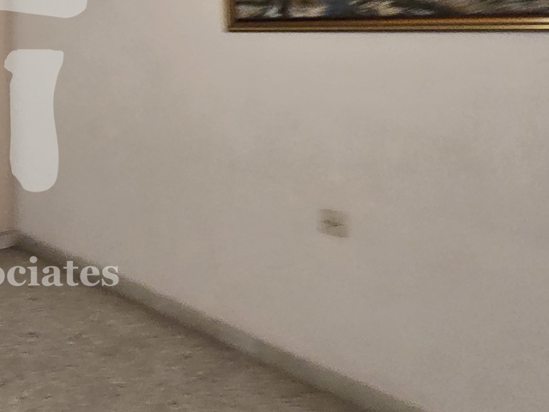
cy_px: 87
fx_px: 619
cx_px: -99
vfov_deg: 35.7
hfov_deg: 37.3
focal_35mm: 39
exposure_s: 1/50
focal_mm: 2.2
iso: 320
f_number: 2.2
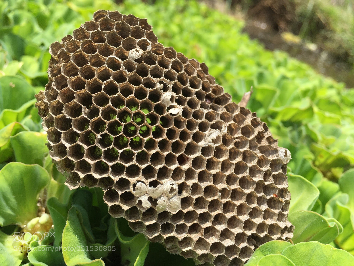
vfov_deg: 48.2
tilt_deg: -25.3
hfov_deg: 61.7
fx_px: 296
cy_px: 133
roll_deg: -18.8
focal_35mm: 29
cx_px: 177
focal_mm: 4.15
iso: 32
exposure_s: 1/1721
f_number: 2.2
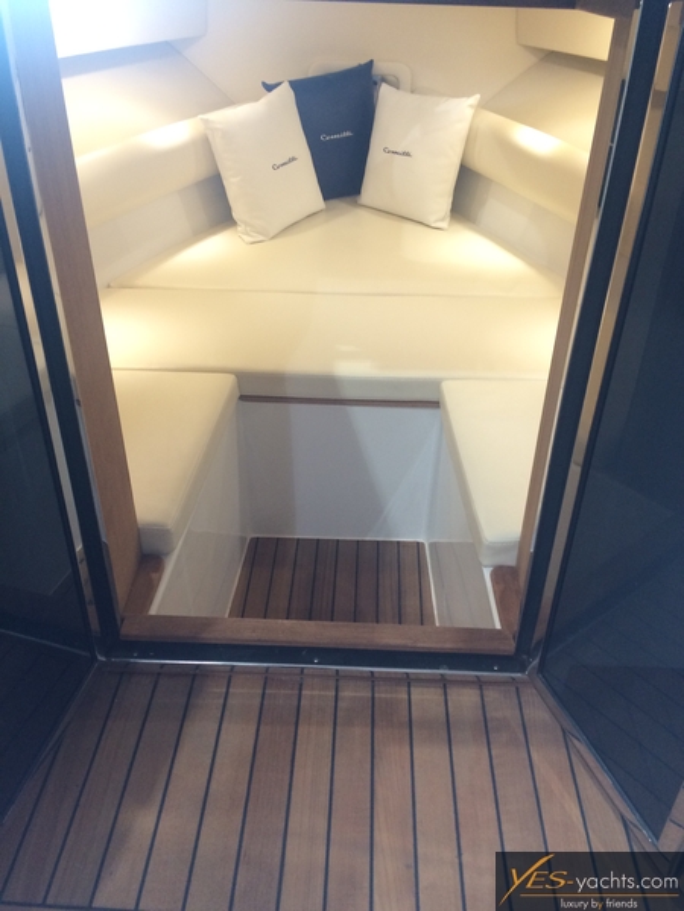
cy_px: 456
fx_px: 764
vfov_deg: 61.7
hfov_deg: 48.2
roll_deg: +1.1
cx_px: 342
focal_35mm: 29
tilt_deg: -31.7
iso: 100
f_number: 2.2
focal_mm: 4.15
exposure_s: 1/30
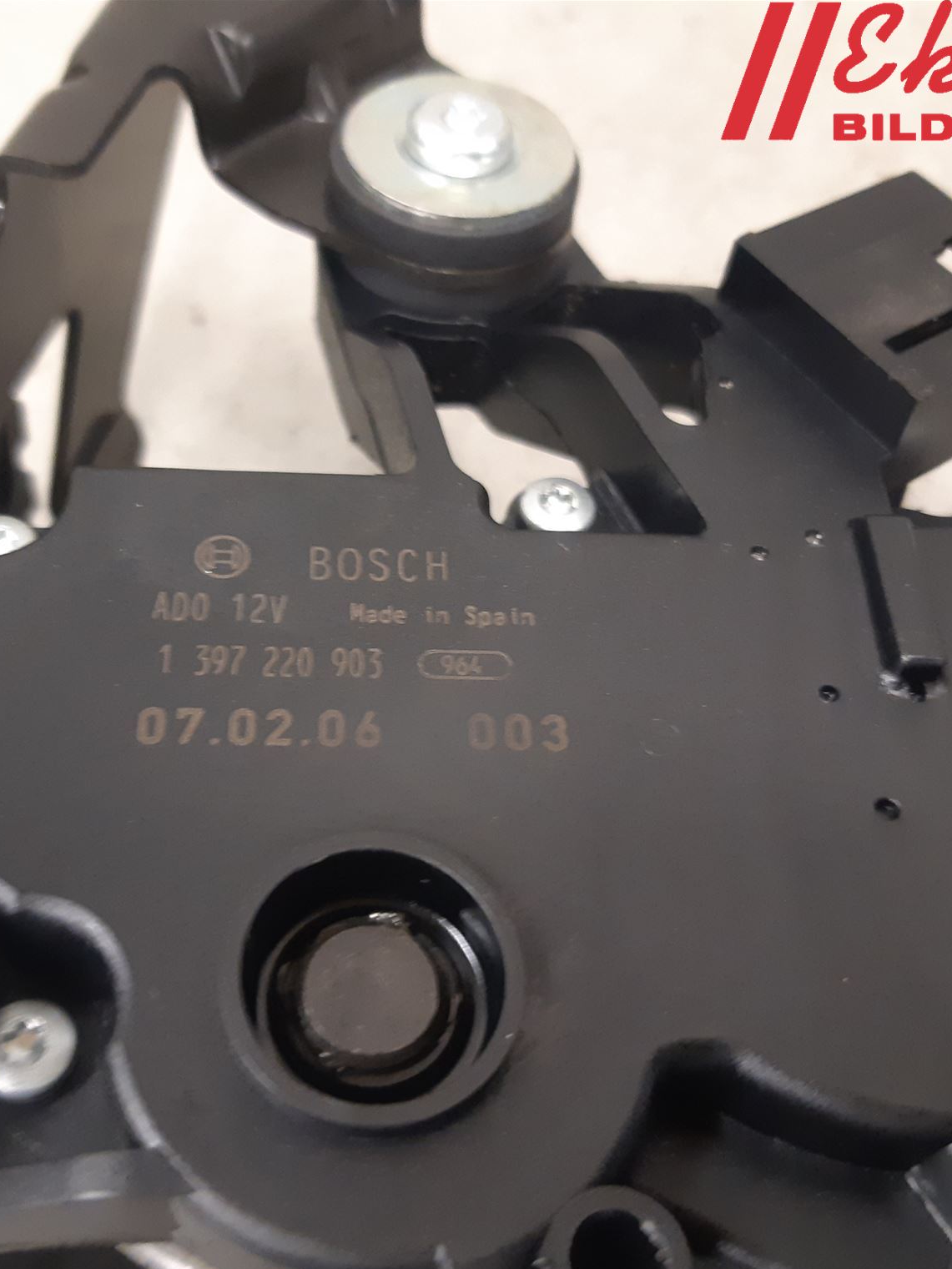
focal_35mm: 35
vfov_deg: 52.6
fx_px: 1283
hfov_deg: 40.5
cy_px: 640
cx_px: 379
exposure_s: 1/25
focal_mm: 3.93
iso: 250
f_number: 1.7
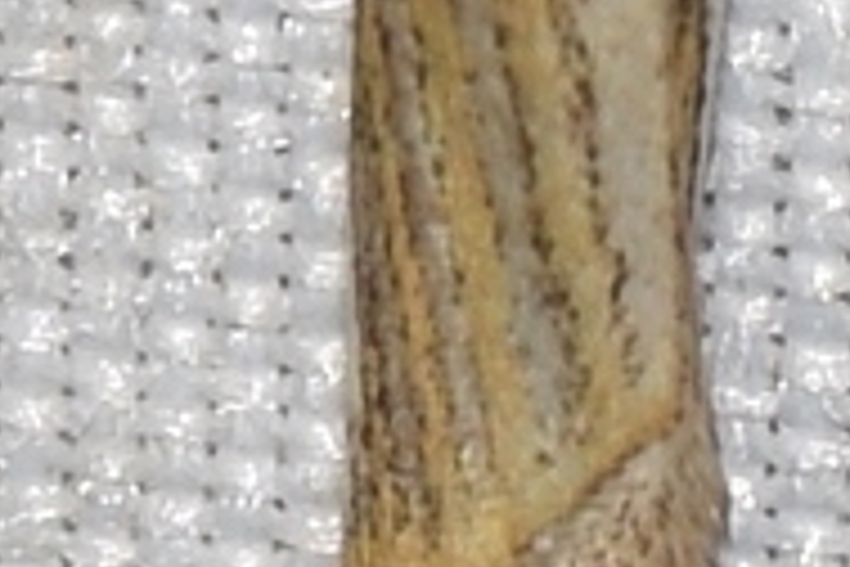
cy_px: -338
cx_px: 555
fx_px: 25073
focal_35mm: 1062
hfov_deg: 1.9
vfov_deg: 1.3
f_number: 13
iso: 100
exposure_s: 1/160
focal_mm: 140
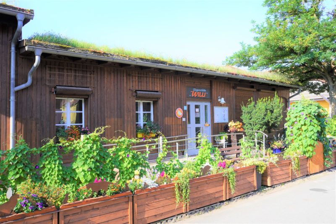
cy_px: 112
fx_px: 280
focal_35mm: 30
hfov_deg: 61.9
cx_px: 168
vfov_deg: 43.6
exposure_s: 1/100
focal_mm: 20
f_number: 6.3
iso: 100
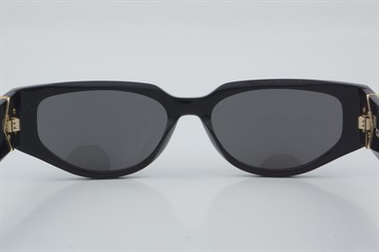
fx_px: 868
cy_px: 126
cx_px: 190
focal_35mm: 82
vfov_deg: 16.5
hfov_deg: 24.6
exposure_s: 1/4
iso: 100
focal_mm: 55
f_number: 29
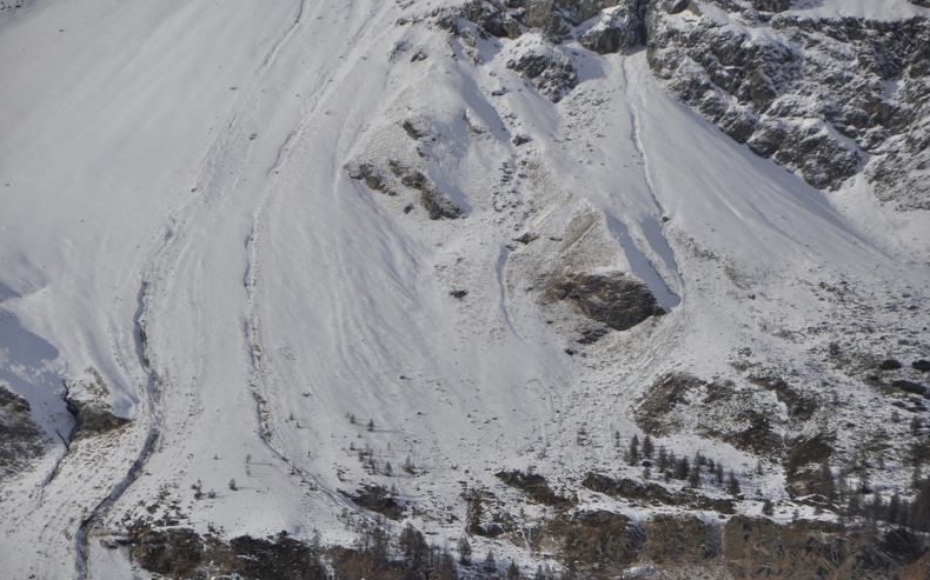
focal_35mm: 146
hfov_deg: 14.4
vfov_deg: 9.0
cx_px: 465
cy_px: 288
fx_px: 3686
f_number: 5.3
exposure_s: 1/4000
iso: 200
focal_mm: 95
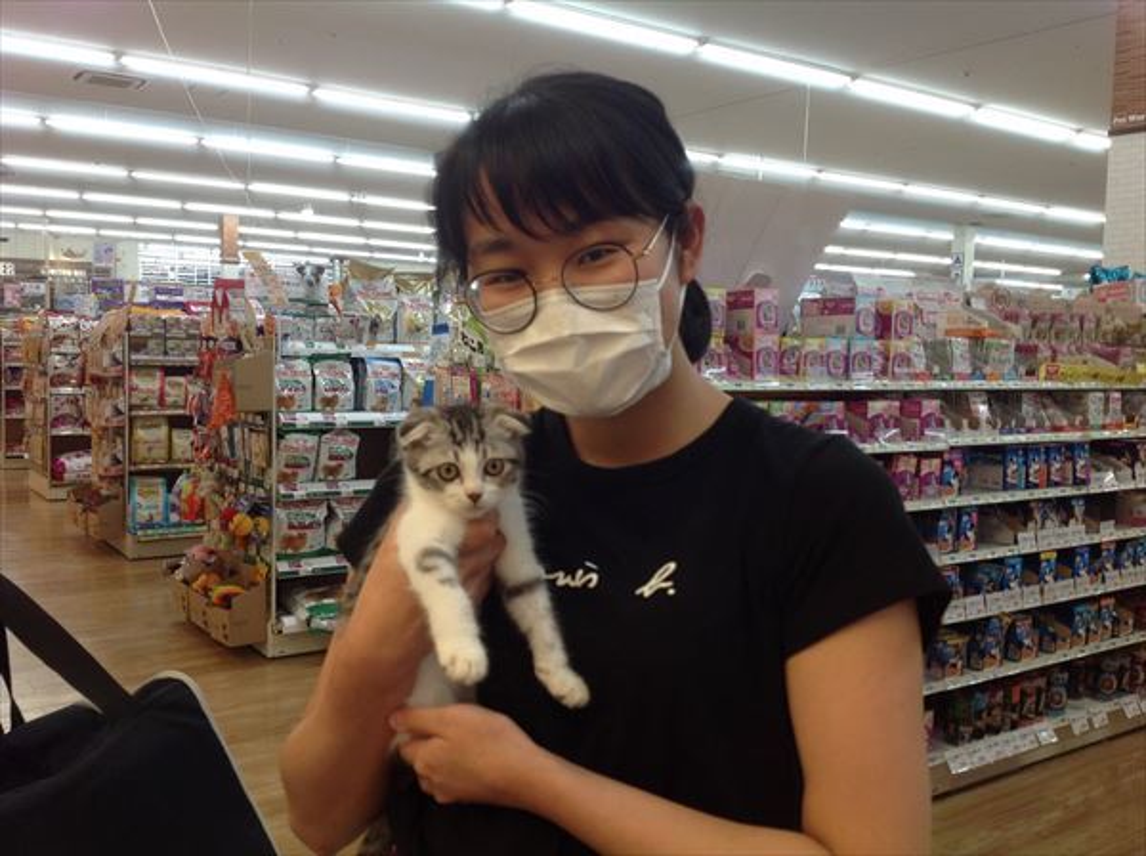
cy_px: 428
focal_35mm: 35
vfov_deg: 40.6
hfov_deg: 52.7
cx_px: 573
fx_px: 1157
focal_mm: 4.28
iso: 64
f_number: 2.4
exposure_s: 1/60
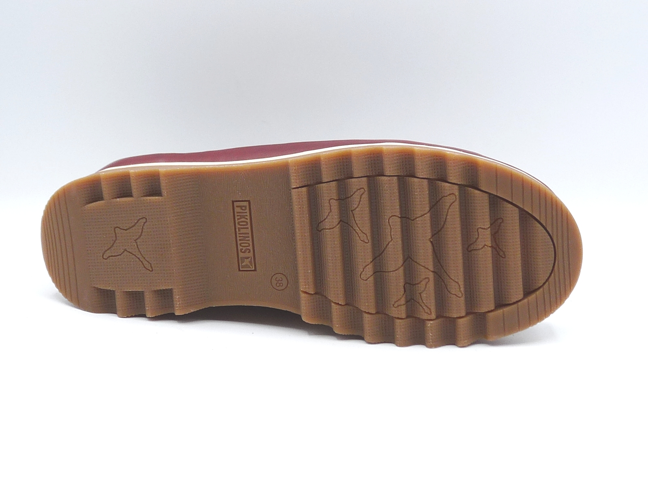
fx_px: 936
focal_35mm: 50
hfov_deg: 38.2
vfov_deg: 29.1
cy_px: 243
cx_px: 324
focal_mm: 4.9
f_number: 4
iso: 100
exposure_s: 1/200
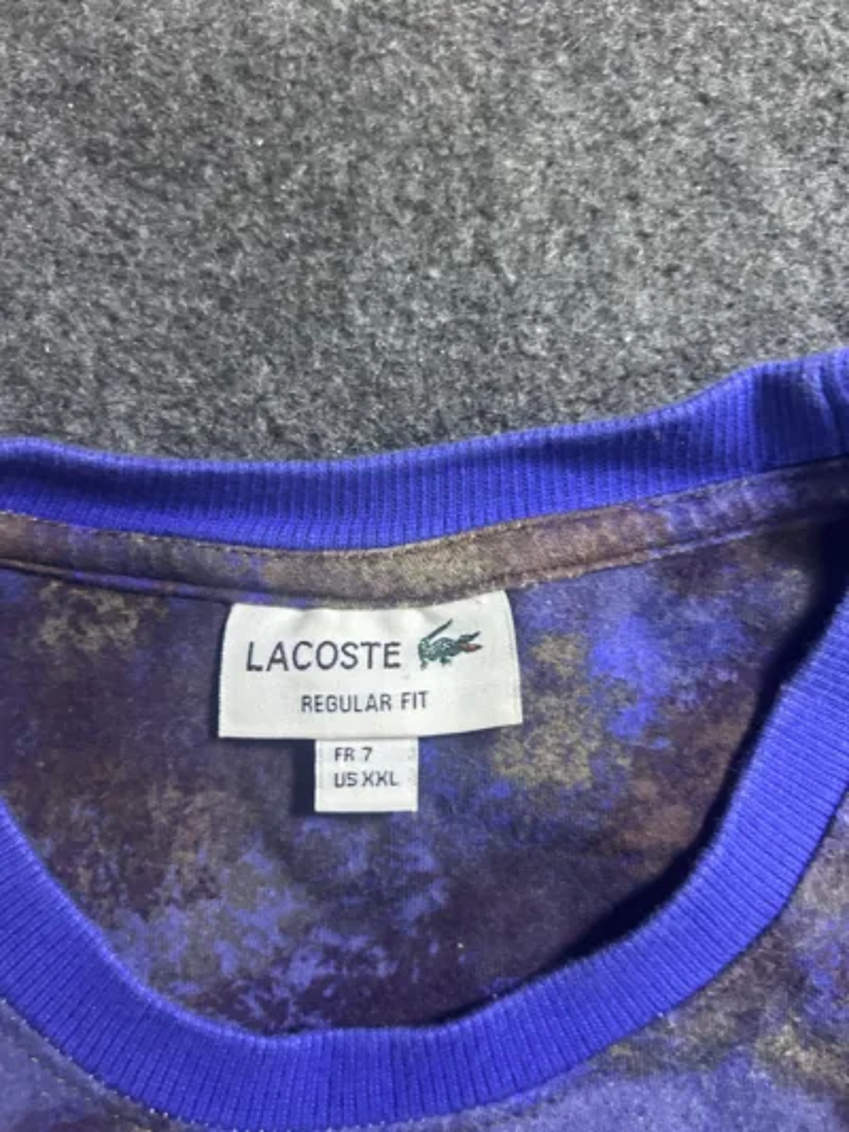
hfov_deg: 53.1
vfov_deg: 67.3
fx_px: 850
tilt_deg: -56.0
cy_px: 566
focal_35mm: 26
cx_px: 424
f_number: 1.5
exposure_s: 1/50
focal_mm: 5.7
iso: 500
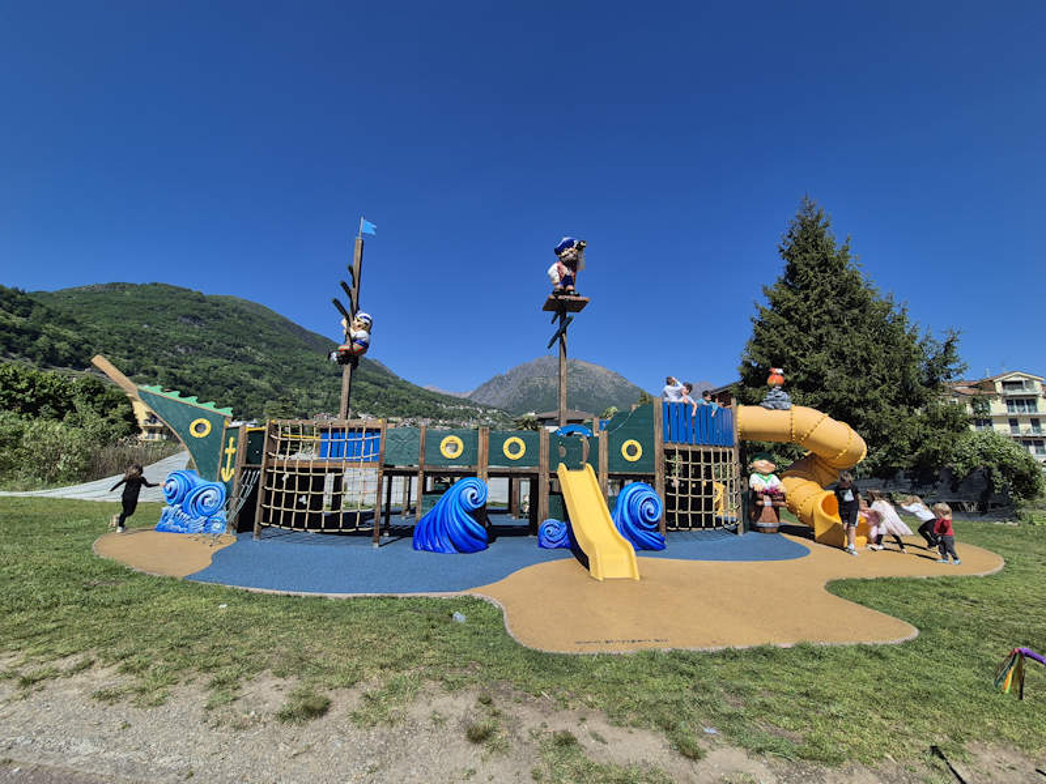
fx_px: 393
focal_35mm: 13
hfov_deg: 106.2
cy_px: 392
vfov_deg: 89.9
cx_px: 523
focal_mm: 2.2
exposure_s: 1/2768
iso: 50
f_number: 2.2
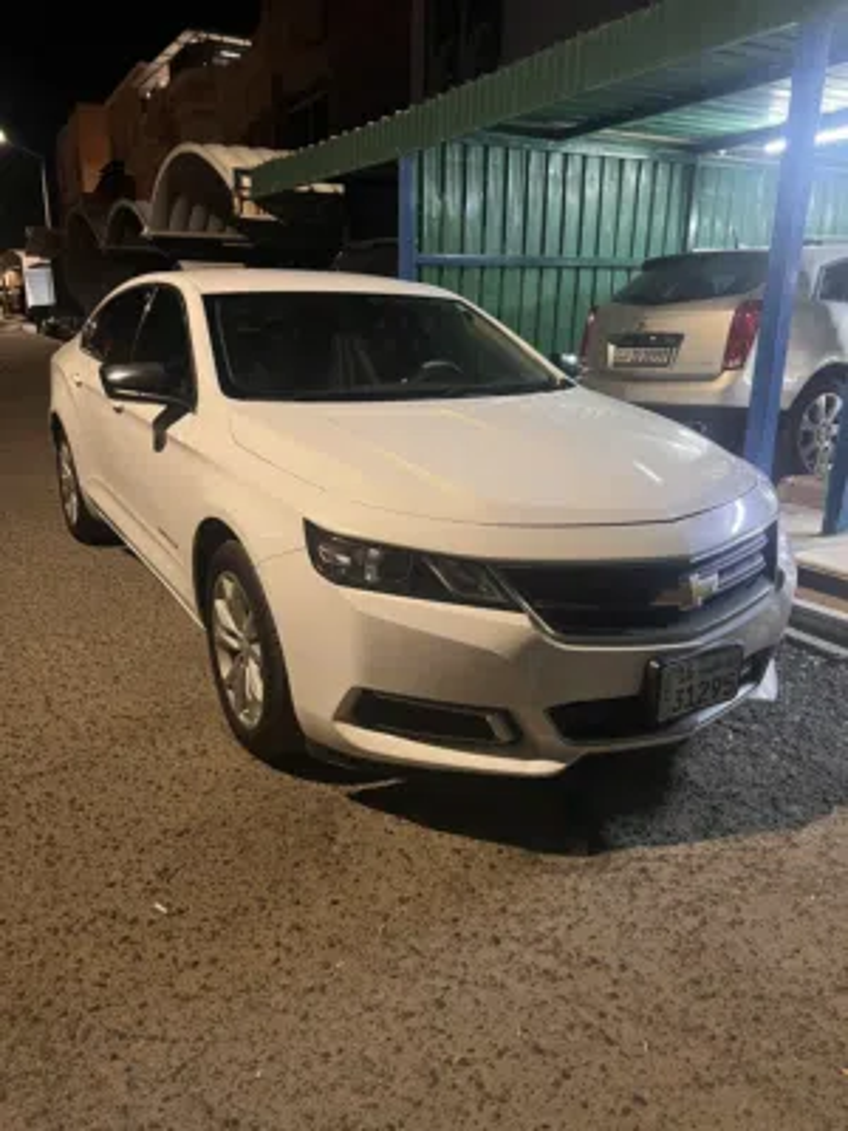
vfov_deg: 67.3
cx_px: 424
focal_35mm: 26
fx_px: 849
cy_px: 566
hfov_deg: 53.1
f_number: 1.5
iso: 500
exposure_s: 1/33
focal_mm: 5.7
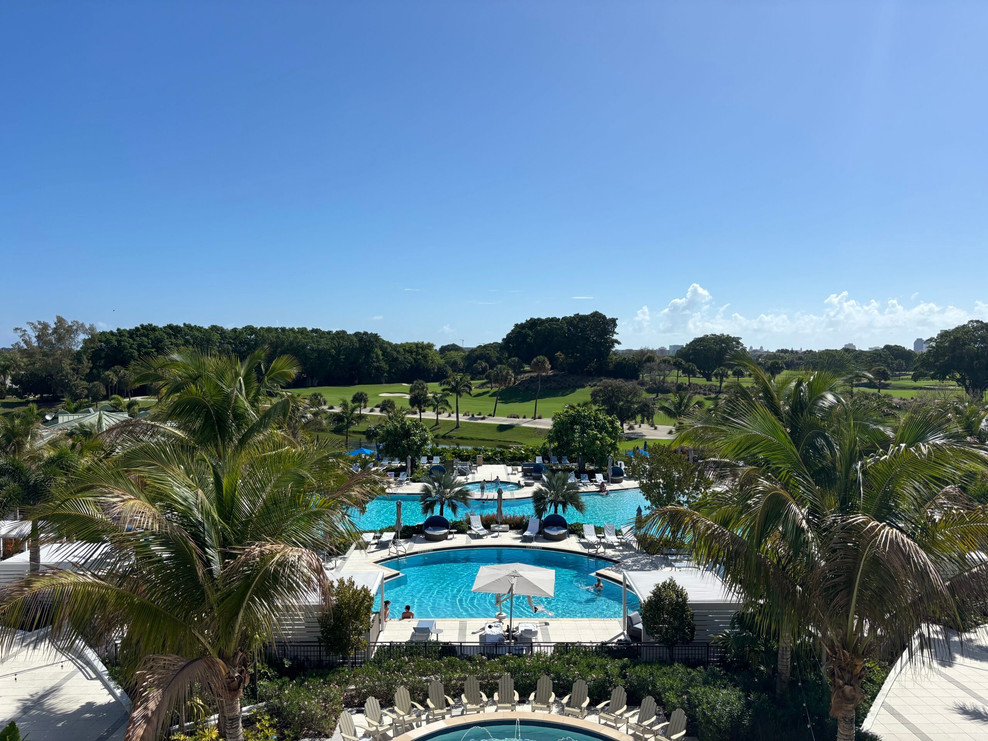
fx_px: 742
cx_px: 494
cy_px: 370
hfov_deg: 67.3
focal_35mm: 26
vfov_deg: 53.1
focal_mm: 5.96
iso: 50
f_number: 1.6
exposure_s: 1/6329
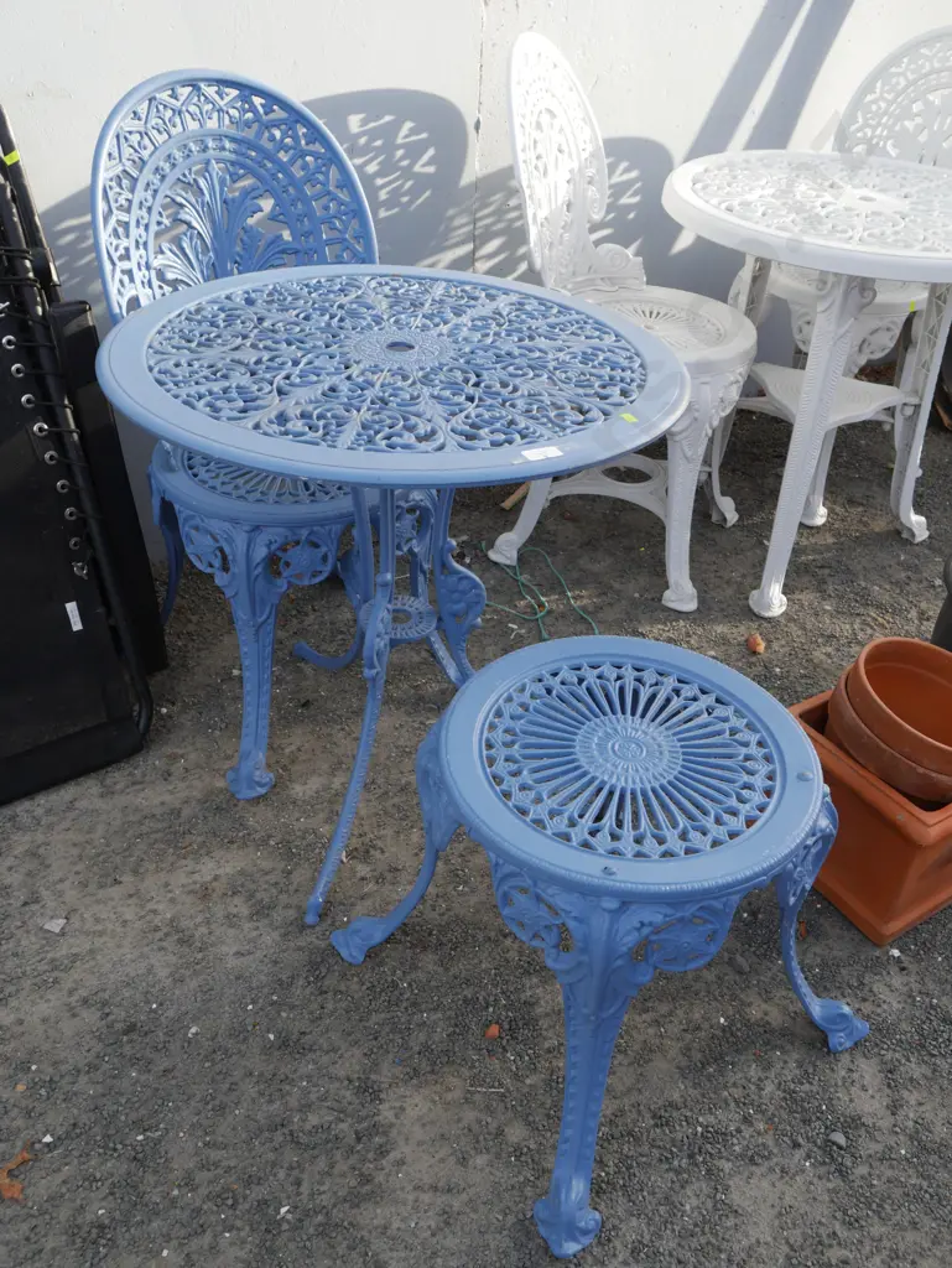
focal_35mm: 30
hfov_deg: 46.8
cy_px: 634
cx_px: 476
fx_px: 1099
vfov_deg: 59.9
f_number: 5.6
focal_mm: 15
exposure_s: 1/200
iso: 200
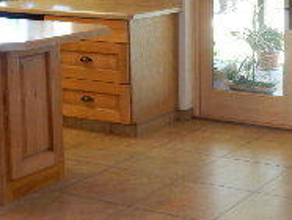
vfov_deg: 17.1
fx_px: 726
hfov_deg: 22.1
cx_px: 275
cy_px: 39
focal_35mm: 86
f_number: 3.7
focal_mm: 4.5
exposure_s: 1/30
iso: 200
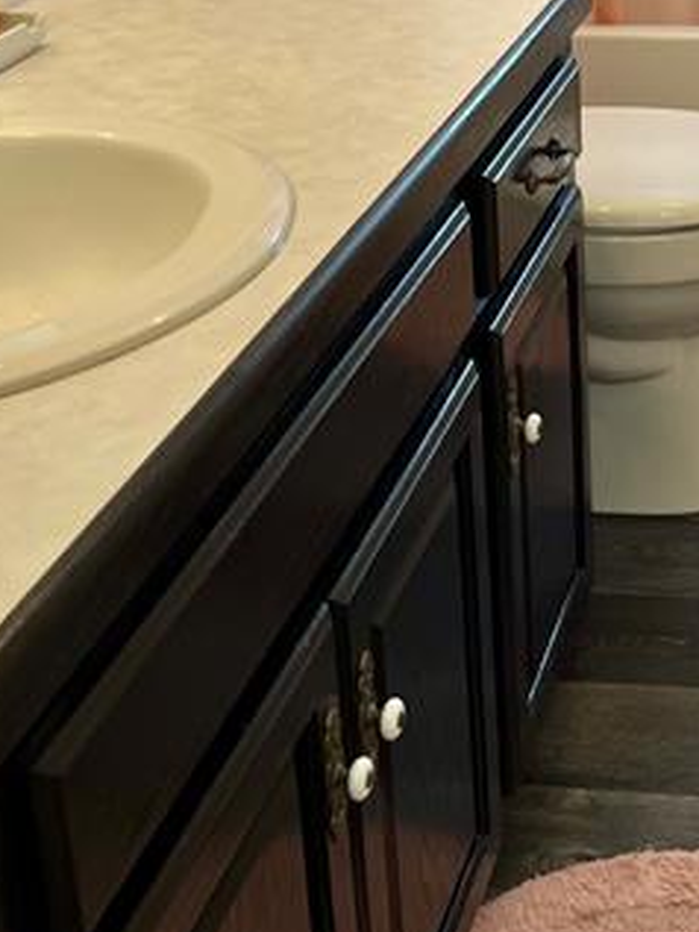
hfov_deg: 22.0
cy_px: -106
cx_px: 778
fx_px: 1695
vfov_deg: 27.9
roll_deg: +0.9
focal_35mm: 63
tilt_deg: -13.3
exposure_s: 1/120
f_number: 1.6
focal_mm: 5.1
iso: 100
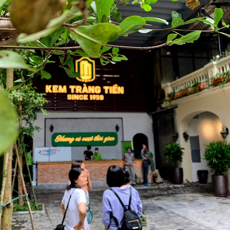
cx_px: 80
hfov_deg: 45.5
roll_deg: +1.2
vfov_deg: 45.9
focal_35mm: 36
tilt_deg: +8.2
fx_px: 271
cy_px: 95
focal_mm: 4.25
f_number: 1.8
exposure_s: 1/122
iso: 25
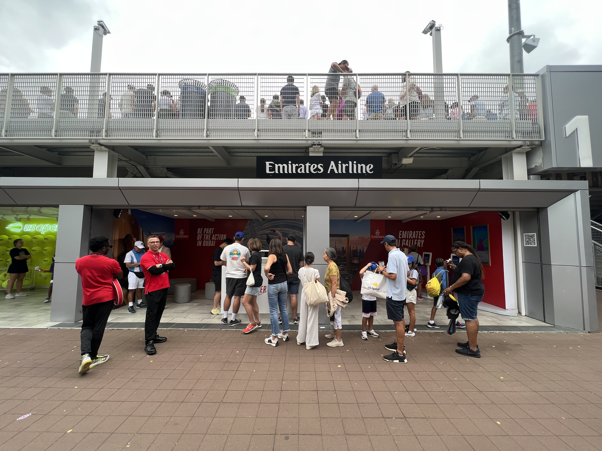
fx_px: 226
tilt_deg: +4.3
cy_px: 226
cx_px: 301
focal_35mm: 13
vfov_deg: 89.9
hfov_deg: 106.2
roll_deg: -0.5
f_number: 1.8
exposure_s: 1/226
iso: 32
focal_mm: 1.57
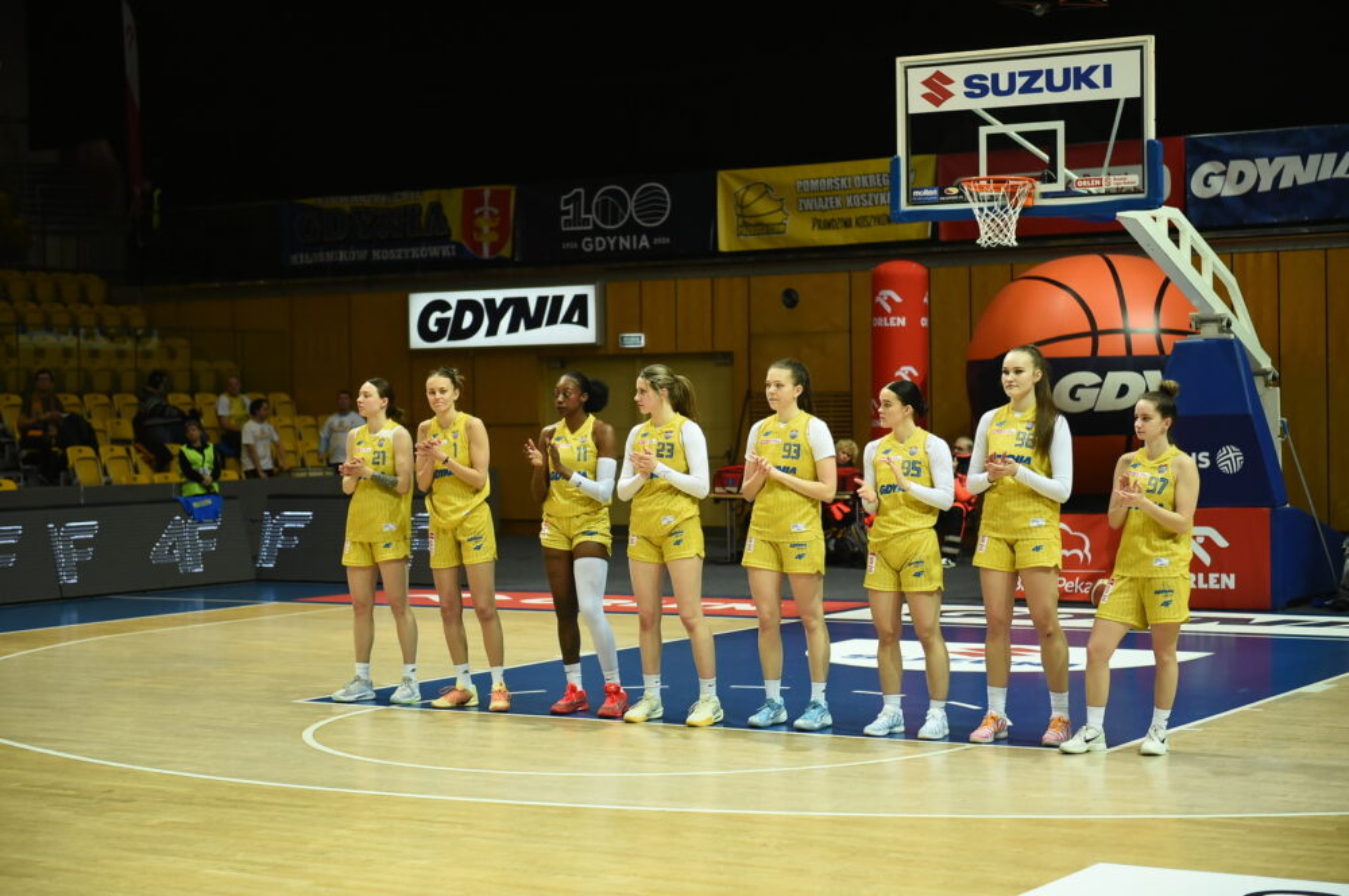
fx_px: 2620
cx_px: 674
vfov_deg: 19.4
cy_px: 448
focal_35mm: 70
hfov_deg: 28.9
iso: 4000
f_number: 2.8
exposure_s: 1/2000
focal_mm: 70
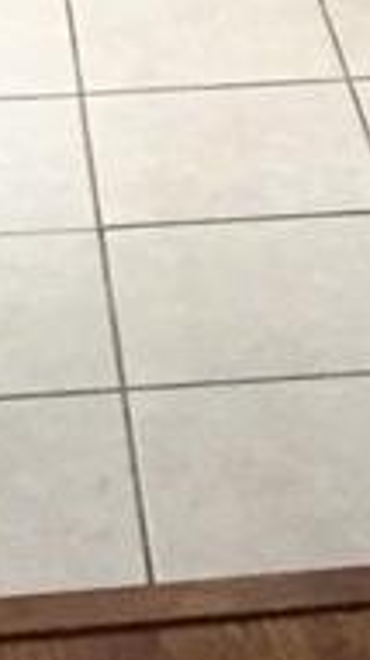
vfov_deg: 14.6
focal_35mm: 127
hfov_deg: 9.5
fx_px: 2222
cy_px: -560
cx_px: 315
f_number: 2.2
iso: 160
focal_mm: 4.15
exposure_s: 1/30
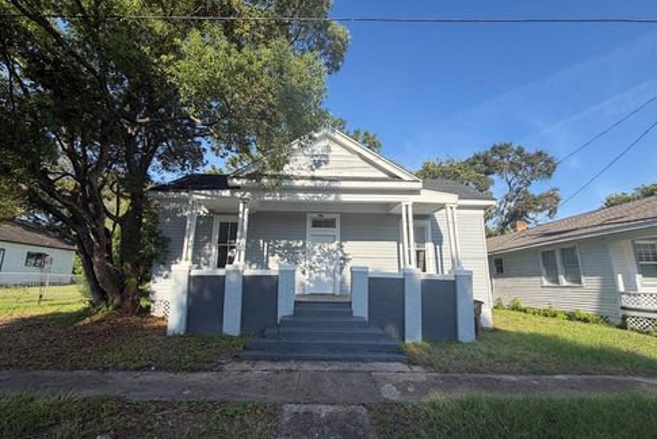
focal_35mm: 15
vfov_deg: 77.3
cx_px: 324
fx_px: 274
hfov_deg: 100.4
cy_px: 234
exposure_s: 1/770
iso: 40
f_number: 2.2
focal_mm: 2.22
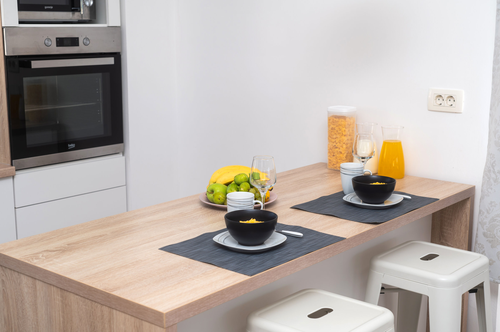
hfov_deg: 39.6
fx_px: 694
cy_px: 166
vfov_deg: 27.0
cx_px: 250
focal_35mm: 50
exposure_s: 1/200
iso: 100
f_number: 5.6
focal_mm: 50
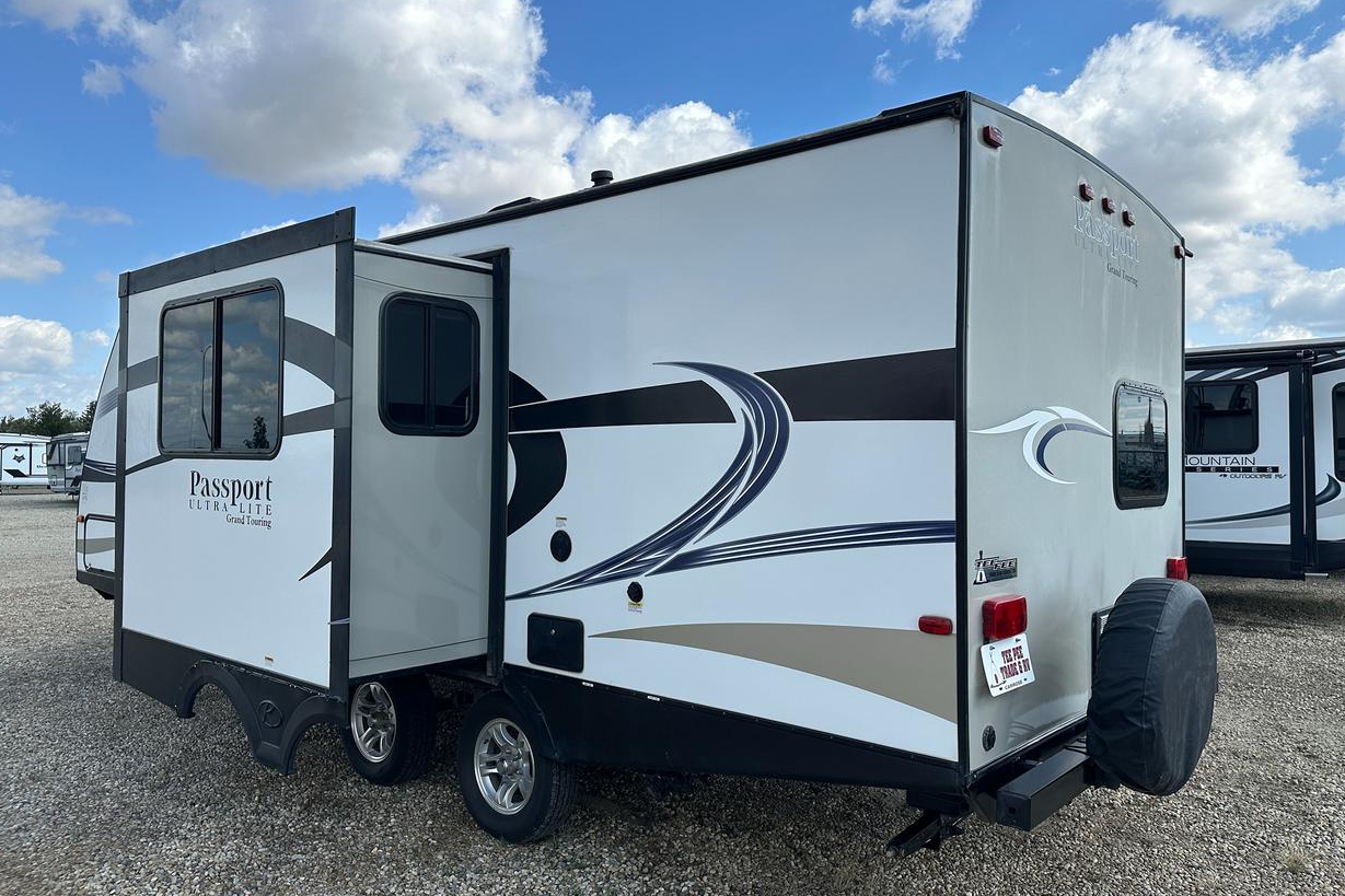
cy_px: 441
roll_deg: +1.0
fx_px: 971
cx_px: 691
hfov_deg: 69.4
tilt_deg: +1.5
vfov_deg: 49.5
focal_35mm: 26
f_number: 1.78
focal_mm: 6.86
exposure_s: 1/4016
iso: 80
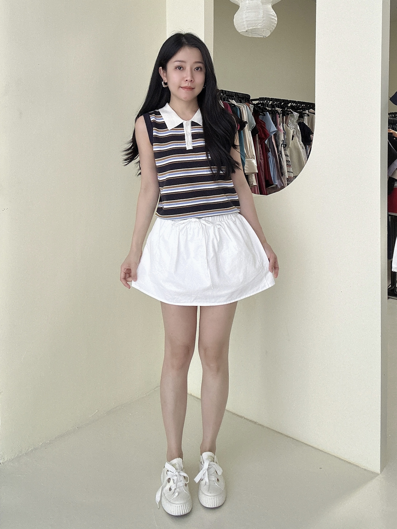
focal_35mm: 23
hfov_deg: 58.9
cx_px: 198
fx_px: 352
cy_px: 264
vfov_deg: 73.9
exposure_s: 1/60
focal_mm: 2.69
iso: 100
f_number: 1.9
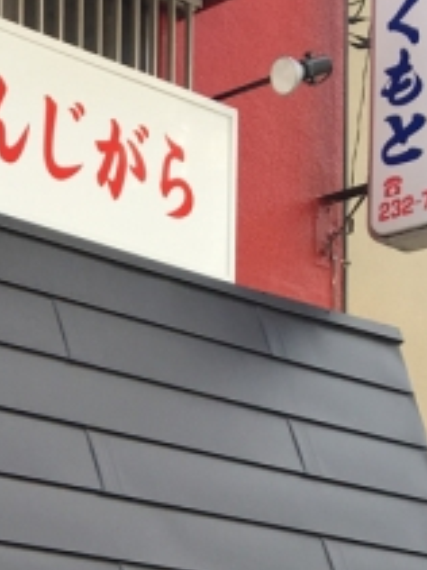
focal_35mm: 110
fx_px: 1811
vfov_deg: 16.8
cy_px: 767
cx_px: -251
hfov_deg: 12.6
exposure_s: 1/420
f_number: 2.2
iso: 25
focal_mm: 4.15
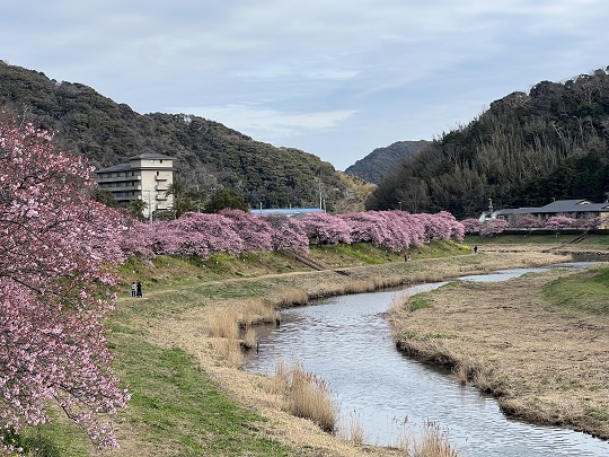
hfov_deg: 25.3
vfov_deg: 19.1
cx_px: 304
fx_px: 1355
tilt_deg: +0.5
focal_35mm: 77
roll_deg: +0.9
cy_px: 228
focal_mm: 9
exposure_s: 1/349
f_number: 2.8
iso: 32
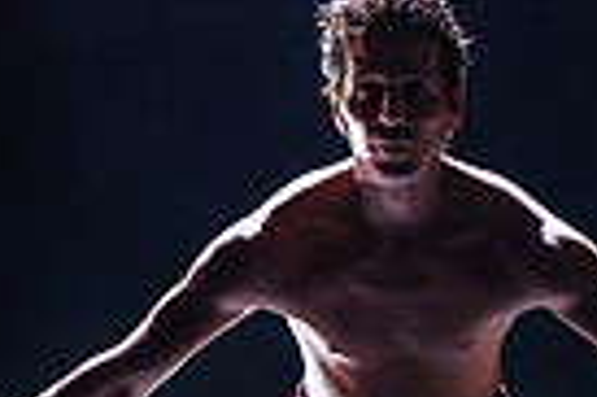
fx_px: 1822
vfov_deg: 12.1
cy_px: 497
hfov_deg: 18.5
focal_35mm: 110
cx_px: 427
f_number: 4
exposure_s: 1/200
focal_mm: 32
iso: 1600
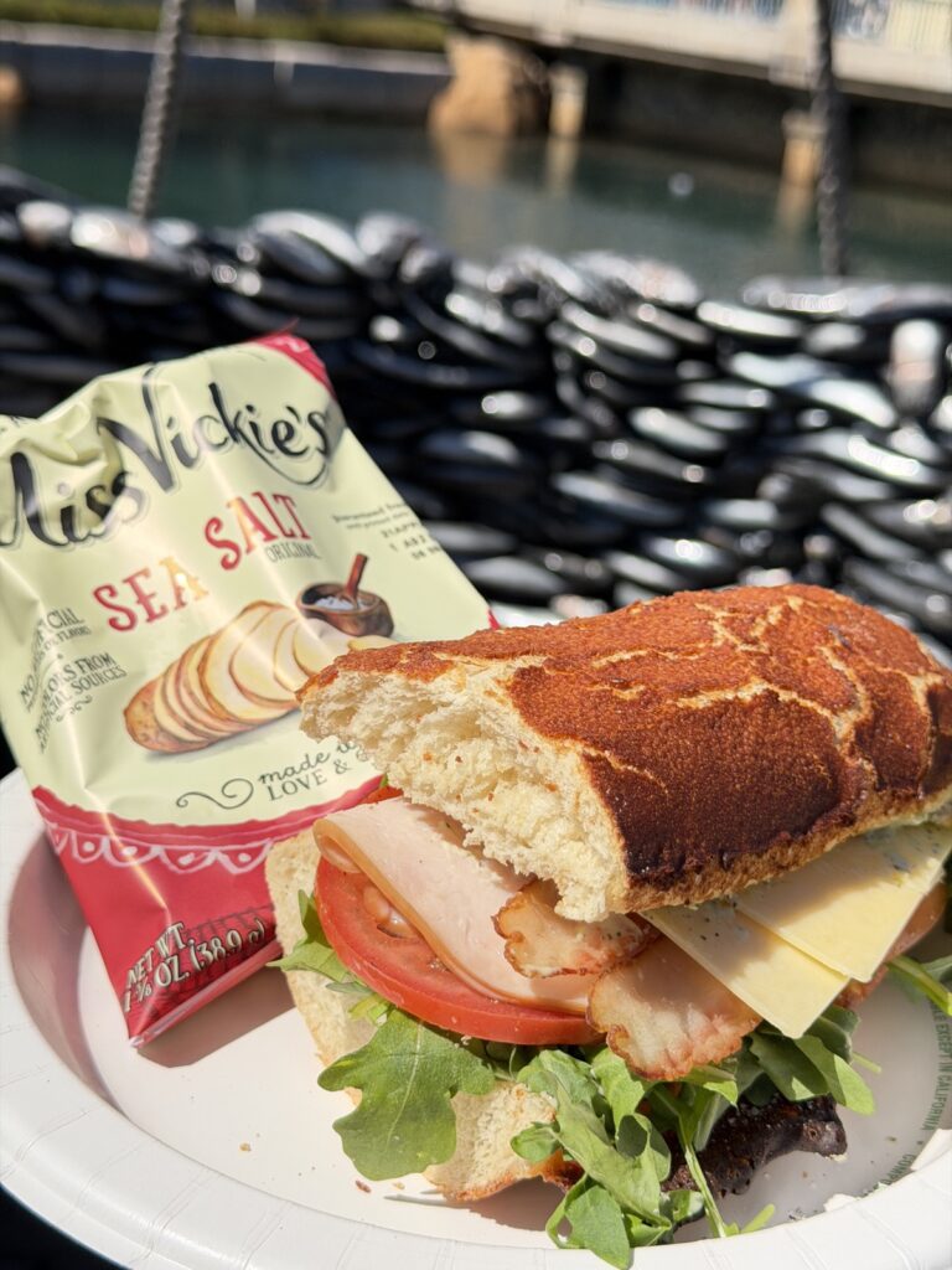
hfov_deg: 30.3
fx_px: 1760
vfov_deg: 39.7
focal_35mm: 48
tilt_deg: -20.4
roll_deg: -7.4
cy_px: 635
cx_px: 476
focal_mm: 6.76
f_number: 1.78
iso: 100
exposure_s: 1/5208
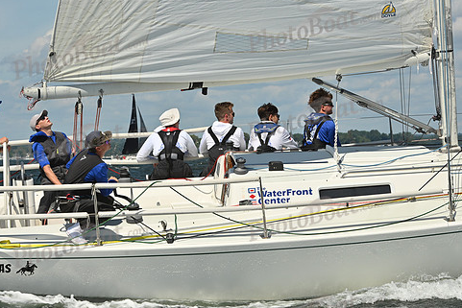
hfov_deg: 14.6
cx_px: 199
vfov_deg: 9.8
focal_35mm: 140
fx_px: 1797
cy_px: 180
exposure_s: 1/1250
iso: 250
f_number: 13
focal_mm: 116
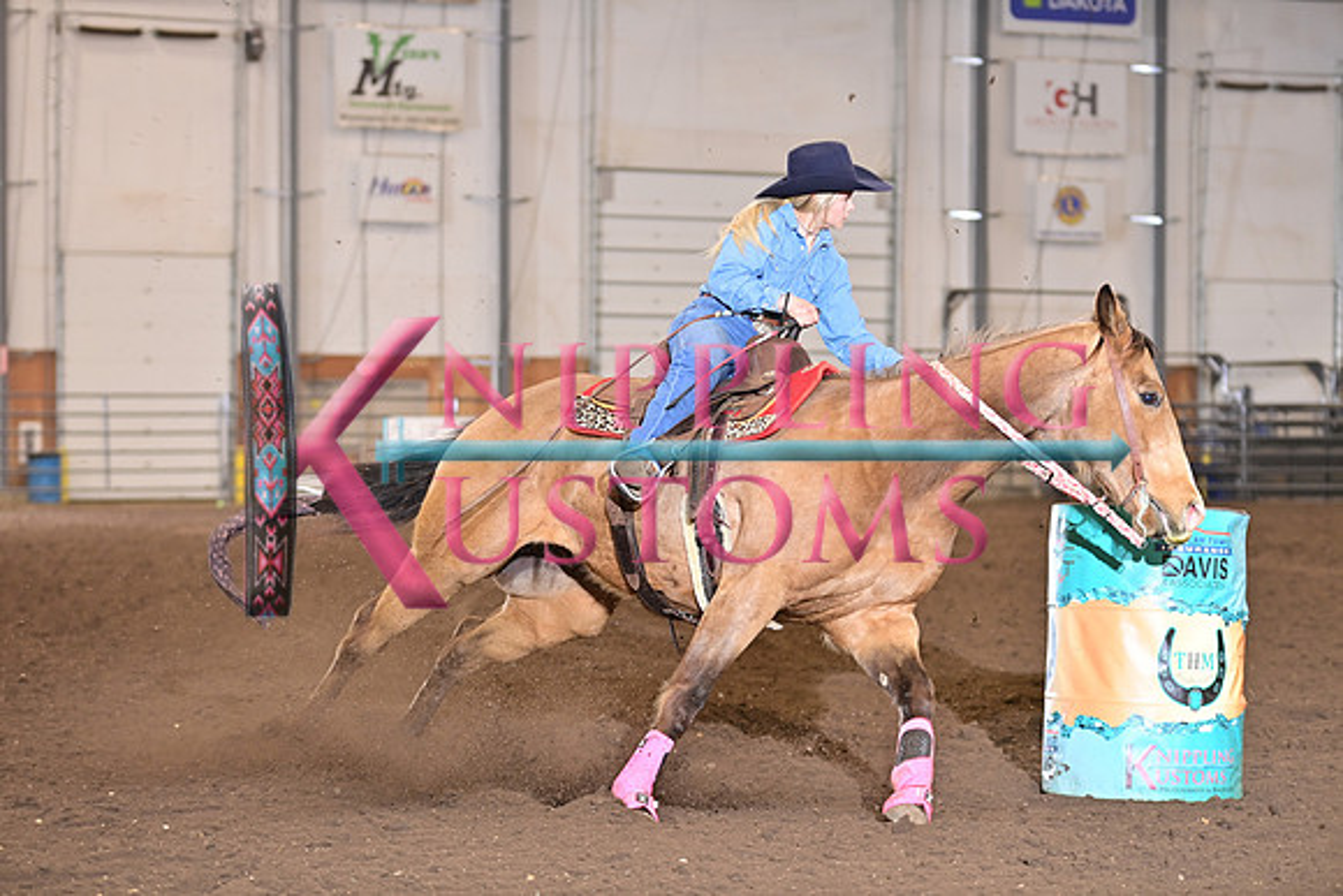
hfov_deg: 20.4
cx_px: 672
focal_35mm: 100
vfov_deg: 13.7
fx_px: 3731
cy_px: 448
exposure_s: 1/250
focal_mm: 100
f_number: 3.2
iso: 1000
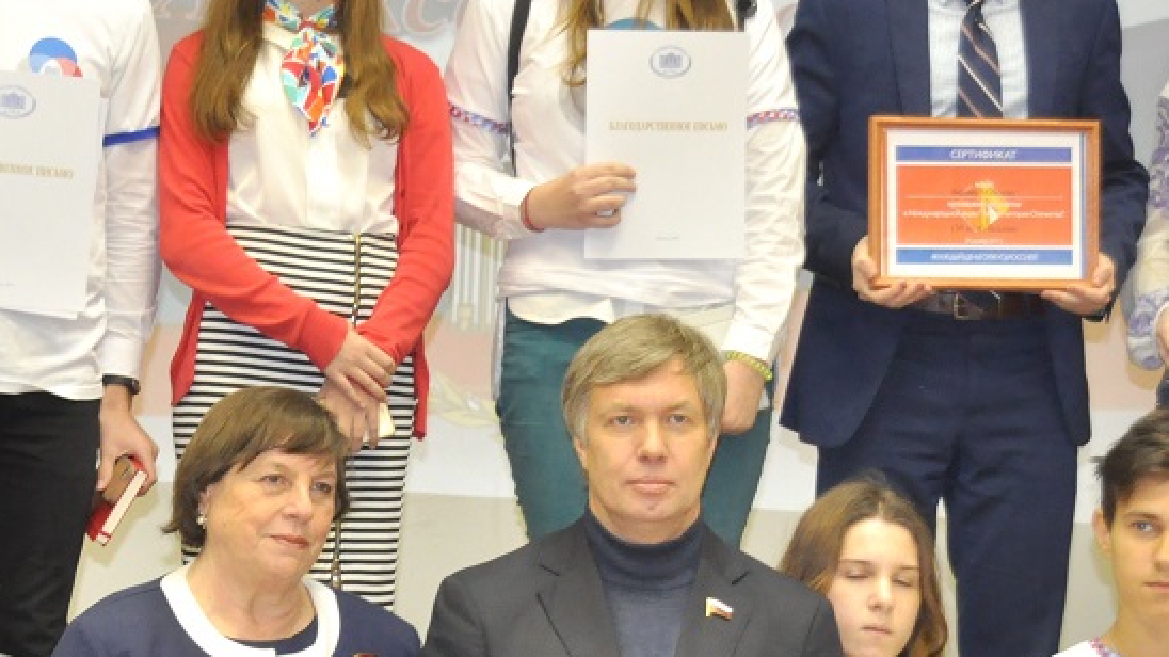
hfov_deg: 15.3
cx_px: 620
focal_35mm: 140
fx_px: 4339
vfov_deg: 8.6
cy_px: 590
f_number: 4.2
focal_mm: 38
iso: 1000
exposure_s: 1/30
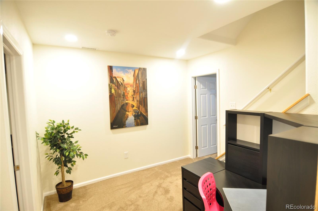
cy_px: 106
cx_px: 159
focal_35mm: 18
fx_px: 159
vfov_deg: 67.2
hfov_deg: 90.1
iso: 200
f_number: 4
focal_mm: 12
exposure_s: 1/5
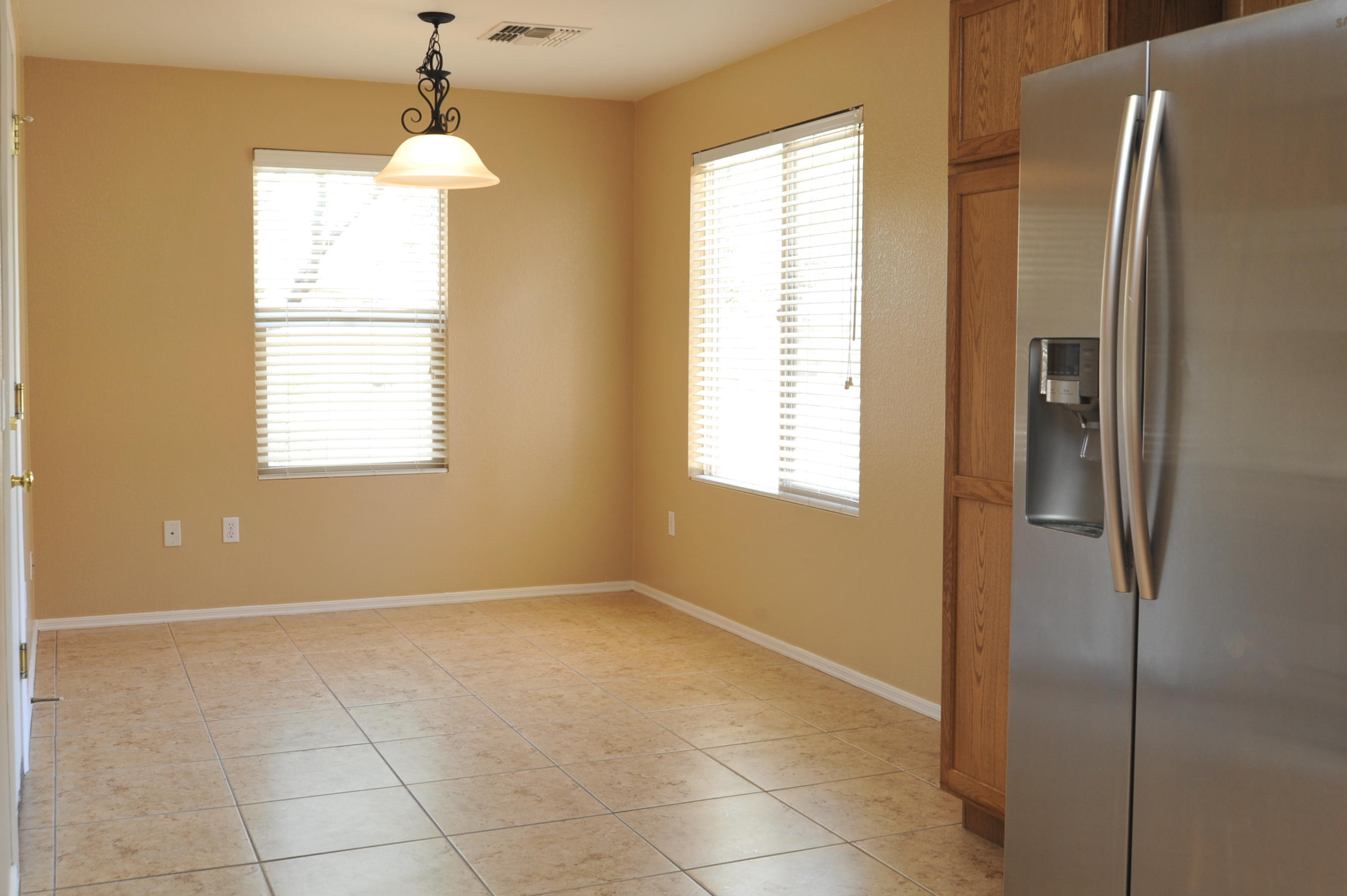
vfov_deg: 34.2
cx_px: 692
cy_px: 408
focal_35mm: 39
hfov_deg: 49.6
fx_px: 1458
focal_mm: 35
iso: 640
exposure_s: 1/30
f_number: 7.1
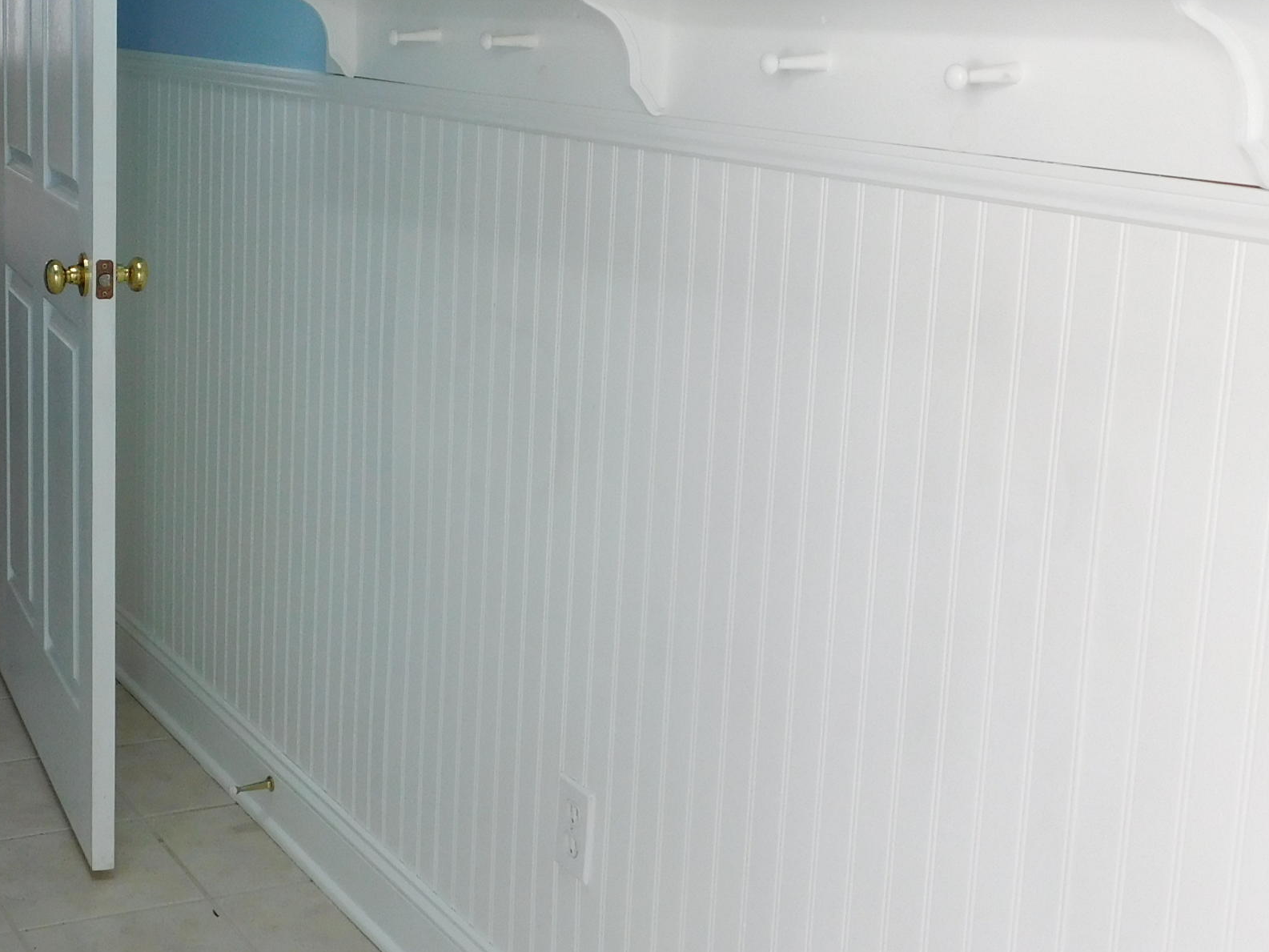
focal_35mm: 53
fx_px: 1943
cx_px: 195
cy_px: 314
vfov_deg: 27.4
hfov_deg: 34.7
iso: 160
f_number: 3.2
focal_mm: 4.9
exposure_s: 1/30
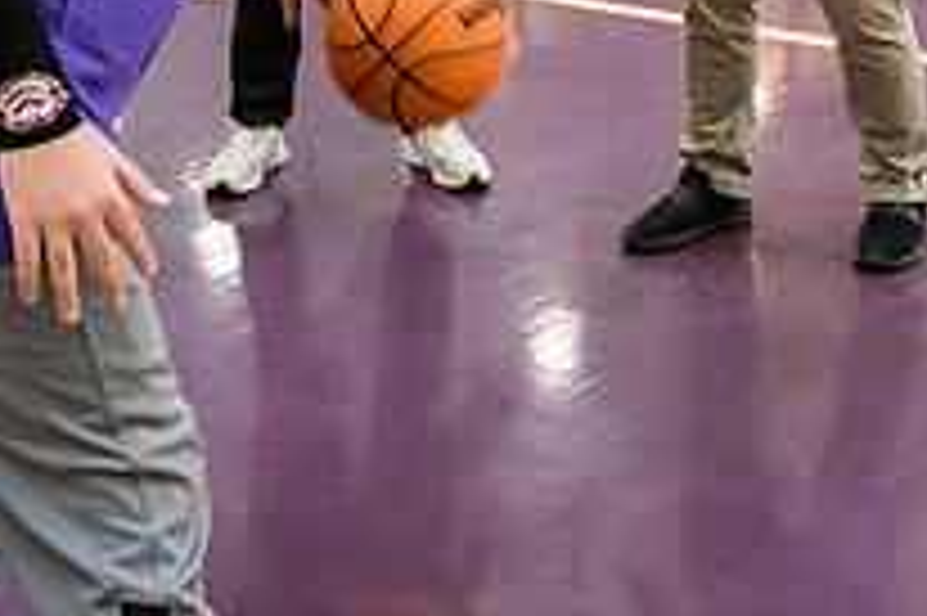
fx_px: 1955
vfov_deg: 16.7
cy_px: -236
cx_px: 580
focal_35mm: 76
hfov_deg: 26.6
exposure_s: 1/160
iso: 2500
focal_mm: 27
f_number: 3.2
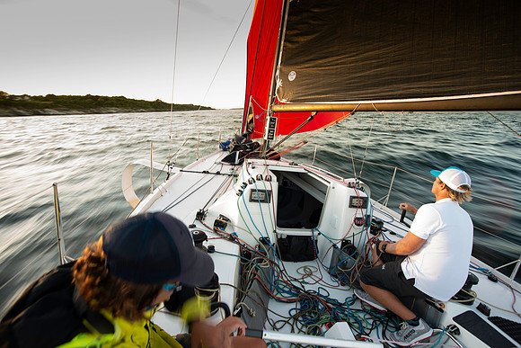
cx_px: 260
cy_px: 174
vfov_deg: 76.0
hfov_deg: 99.0
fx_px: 222
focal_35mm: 15
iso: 50
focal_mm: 15
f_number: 8
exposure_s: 1/13
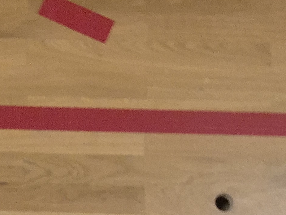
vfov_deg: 15.2
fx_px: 801
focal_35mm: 97
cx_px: -240
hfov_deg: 16.6
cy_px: 126
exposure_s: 1/50
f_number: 1.8
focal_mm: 5.4
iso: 40
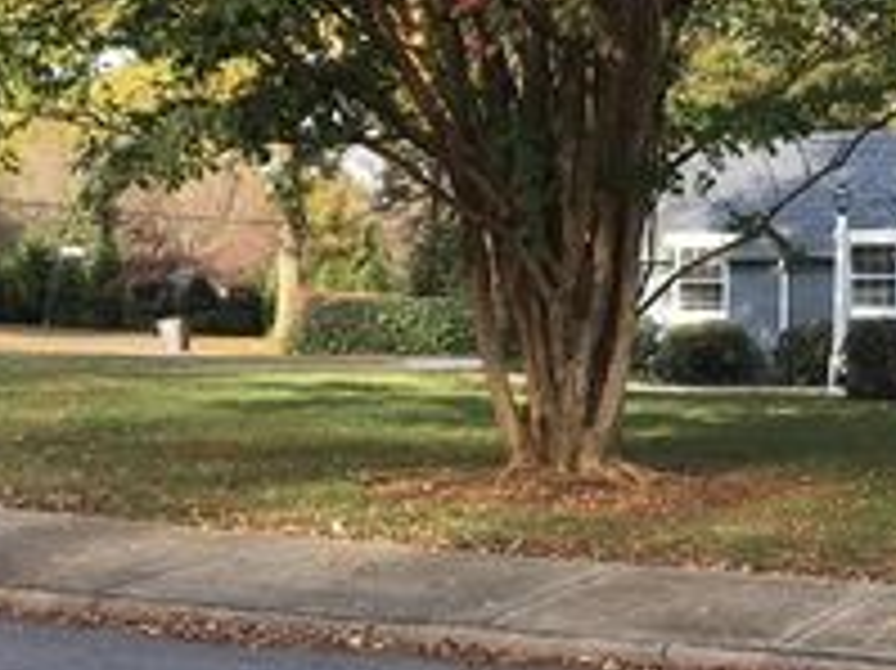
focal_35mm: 73
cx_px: 1076
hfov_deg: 24.2
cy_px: 119
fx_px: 1888
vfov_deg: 19.9
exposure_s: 1/239
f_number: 2.2
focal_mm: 4.15
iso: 25
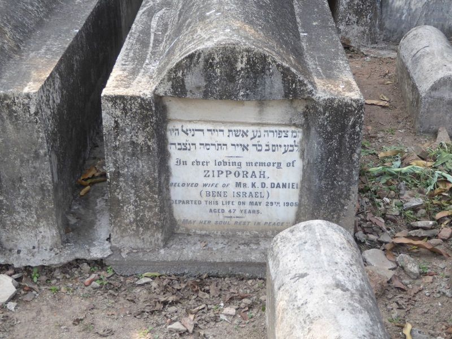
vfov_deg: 24.4
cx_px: 226
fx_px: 783
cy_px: 170
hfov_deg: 32.2
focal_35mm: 60
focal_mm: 10.3
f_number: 4.2
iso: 80
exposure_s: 1/80
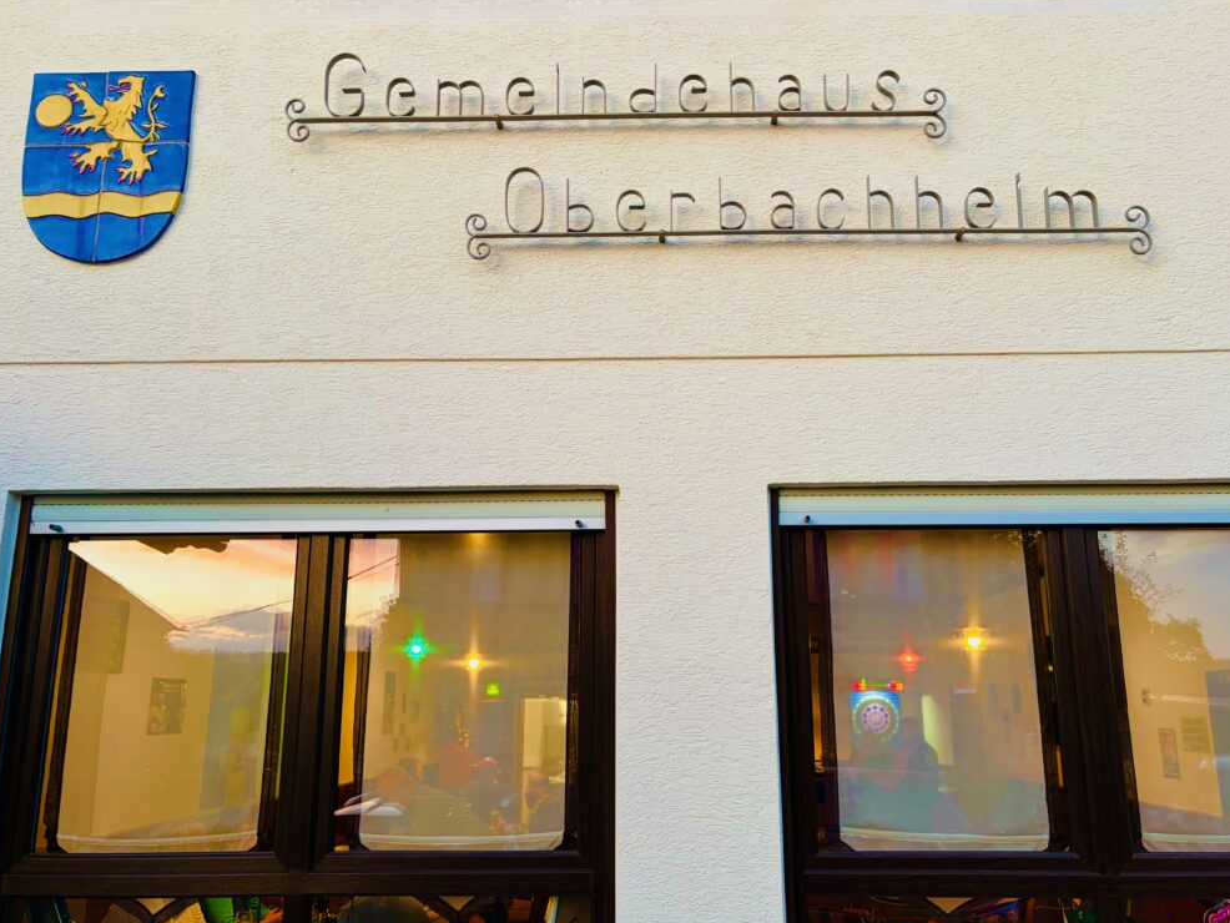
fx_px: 960
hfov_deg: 65.3
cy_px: 474
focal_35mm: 27
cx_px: 609
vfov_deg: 51.4
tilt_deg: +14.1
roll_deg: +0.1
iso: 160
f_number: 1.6
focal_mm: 5.96
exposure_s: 1/60
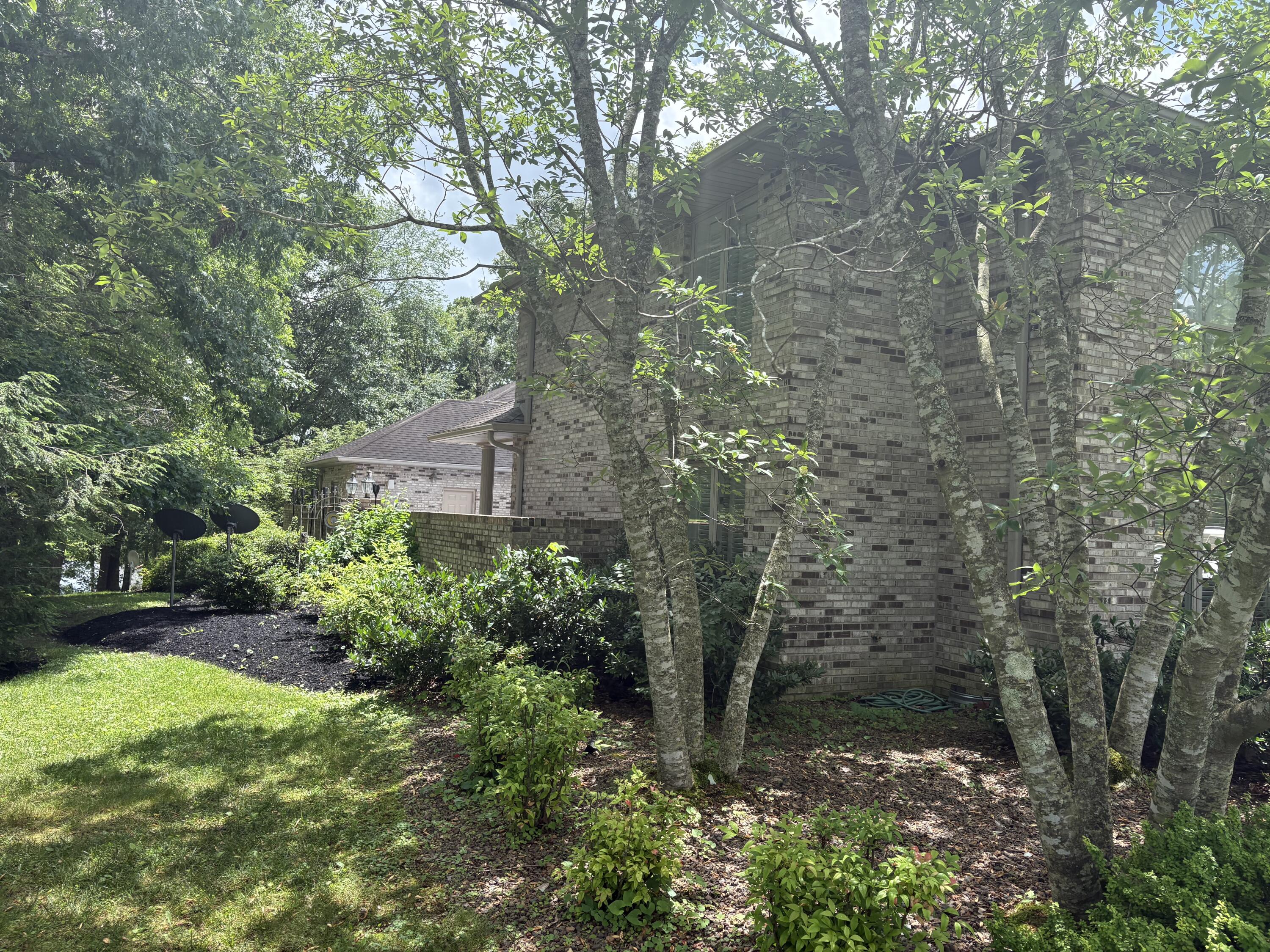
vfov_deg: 53.1
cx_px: 635
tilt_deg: +2.9
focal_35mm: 26
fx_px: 954
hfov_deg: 67.3
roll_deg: -3.0
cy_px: 476
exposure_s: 1/1117
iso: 64
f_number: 1.6
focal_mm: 5.96
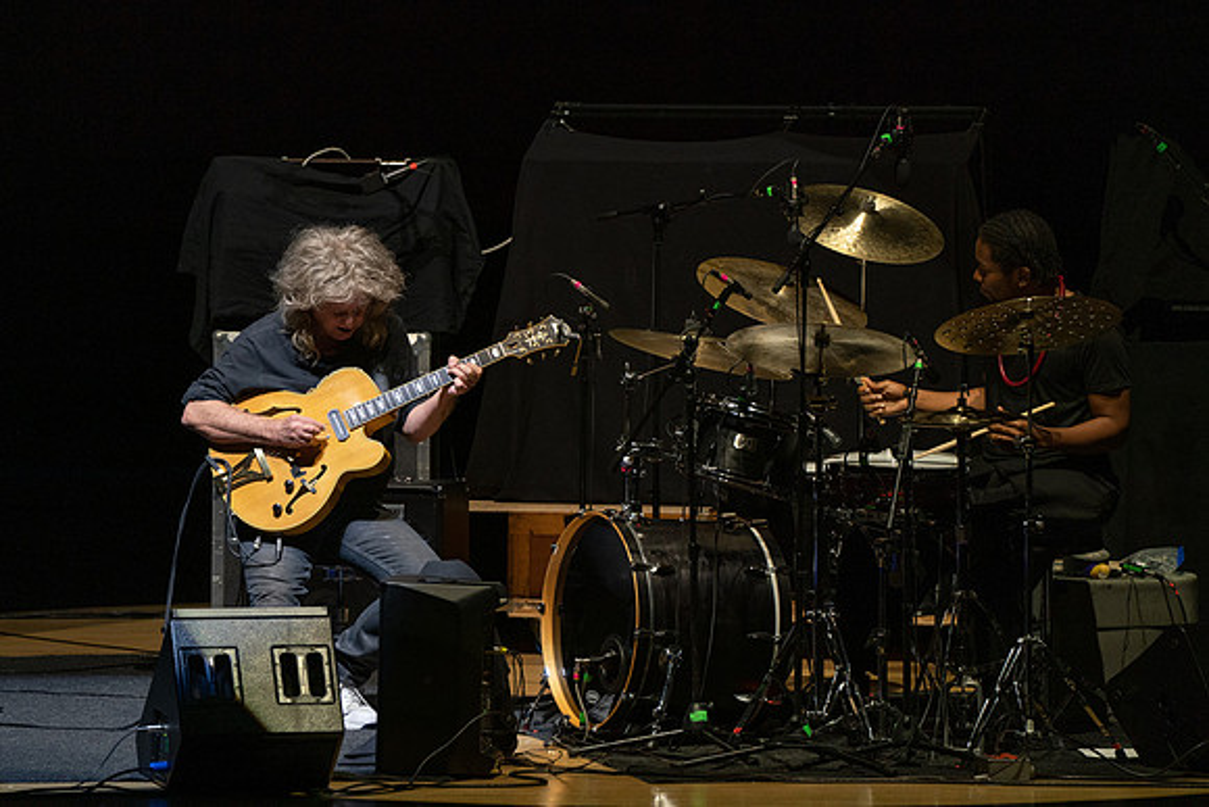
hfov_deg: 5.4
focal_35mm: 382
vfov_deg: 3.6
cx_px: 604
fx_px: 12831
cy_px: 404
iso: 2000
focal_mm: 382
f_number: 5.6
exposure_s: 1/250
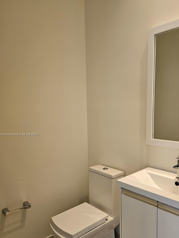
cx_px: 103
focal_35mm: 28
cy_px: 135
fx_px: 193
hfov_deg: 49.6
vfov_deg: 63.2
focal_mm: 5.4
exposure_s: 1/120
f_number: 1.8
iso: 160
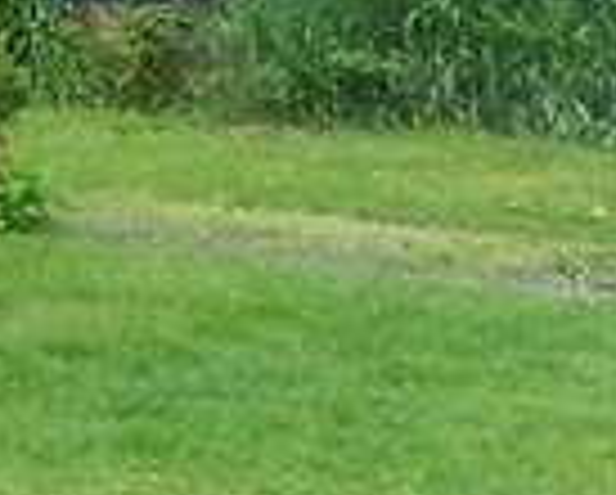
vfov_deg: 8.2
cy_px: -9
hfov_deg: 7.7
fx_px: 3451
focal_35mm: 189
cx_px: -1677
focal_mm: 4.6
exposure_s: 1/320
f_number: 3.2
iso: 80
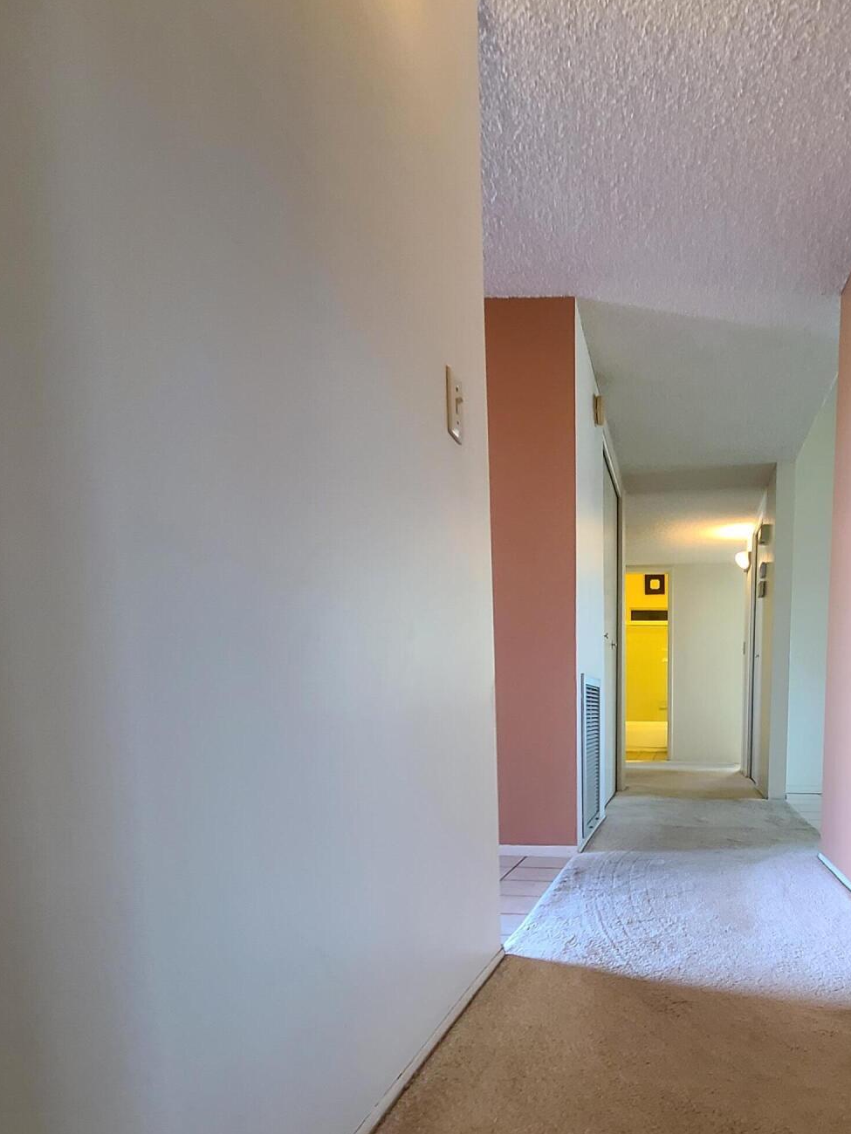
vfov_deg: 77.3
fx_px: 656
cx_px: 635
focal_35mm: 20
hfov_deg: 62.3
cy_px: 811
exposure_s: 1/60
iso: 400
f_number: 2.2
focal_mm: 2.2
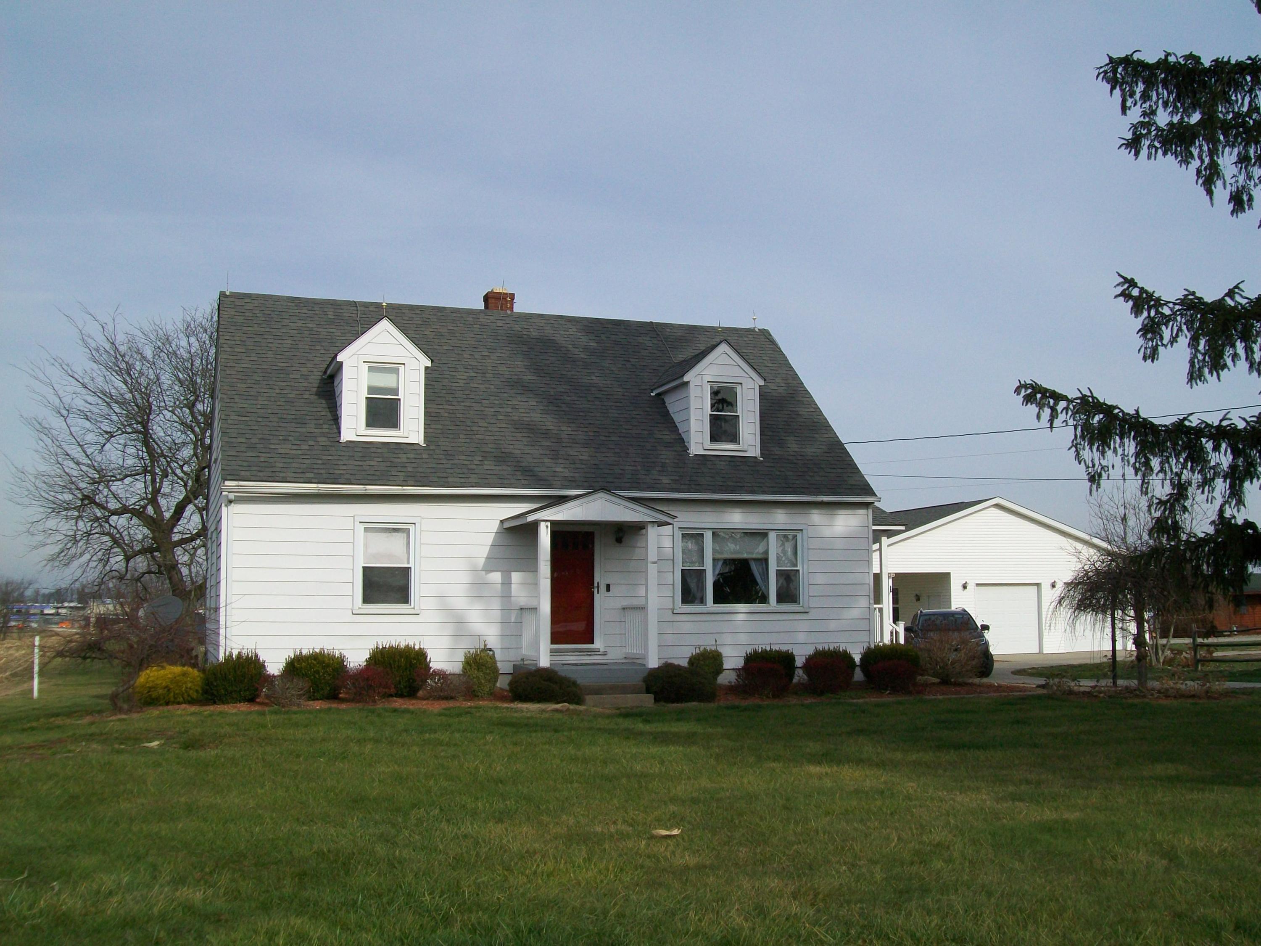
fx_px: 1311
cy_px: 473
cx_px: 630
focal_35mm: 36
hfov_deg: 51.4
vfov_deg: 39.7
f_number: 4.8
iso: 64
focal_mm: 6
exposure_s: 1/640
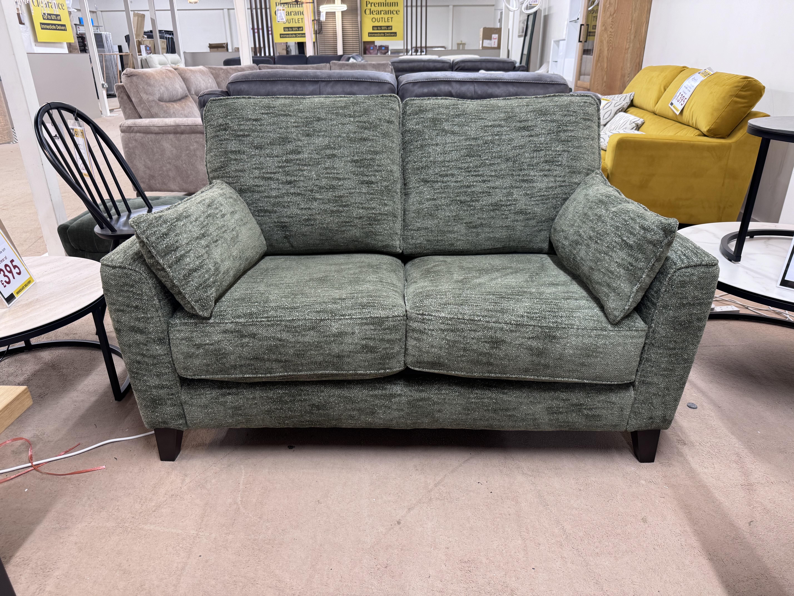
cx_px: 397
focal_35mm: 24
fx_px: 550
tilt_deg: -23.6
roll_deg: +0.2
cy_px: 298
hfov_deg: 71.6
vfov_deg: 56.8
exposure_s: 1/50
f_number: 1.78
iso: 125
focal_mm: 6.76
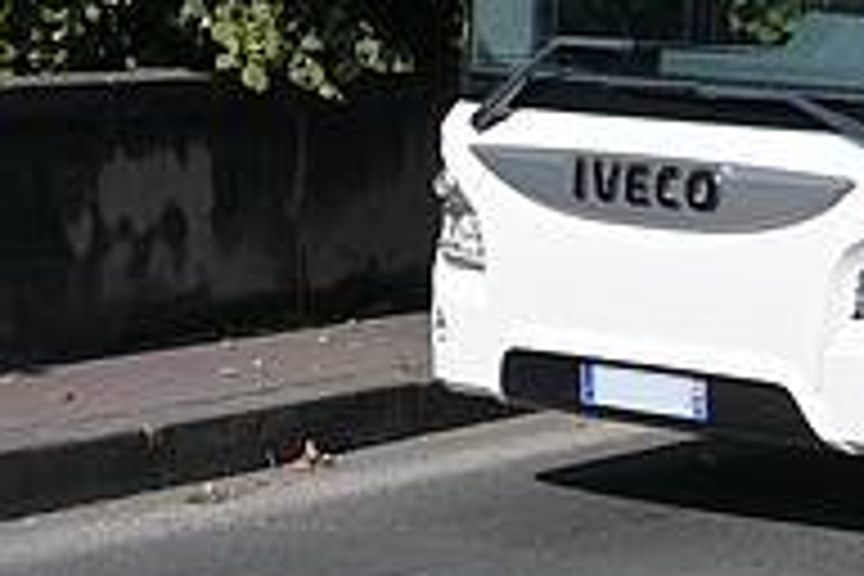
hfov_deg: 11.8
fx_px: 3746
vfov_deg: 8.5
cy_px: -394
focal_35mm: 156
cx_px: 1724
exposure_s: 1/400
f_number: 7.1
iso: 100
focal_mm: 25
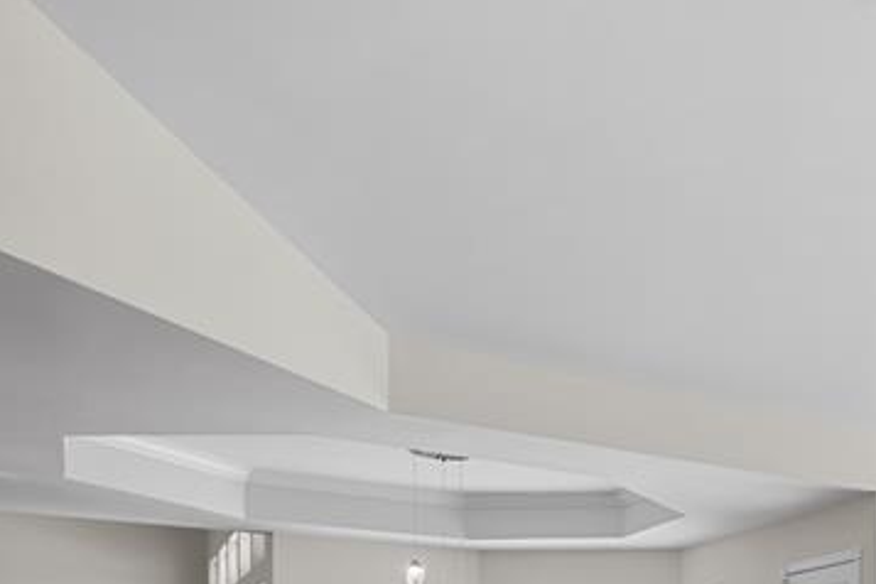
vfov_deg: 27.8
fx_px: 1046
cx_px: 1136
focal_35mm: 43
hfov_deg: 33.4
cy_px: 678
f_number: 11
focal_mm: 15
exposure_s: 1/4
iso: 100
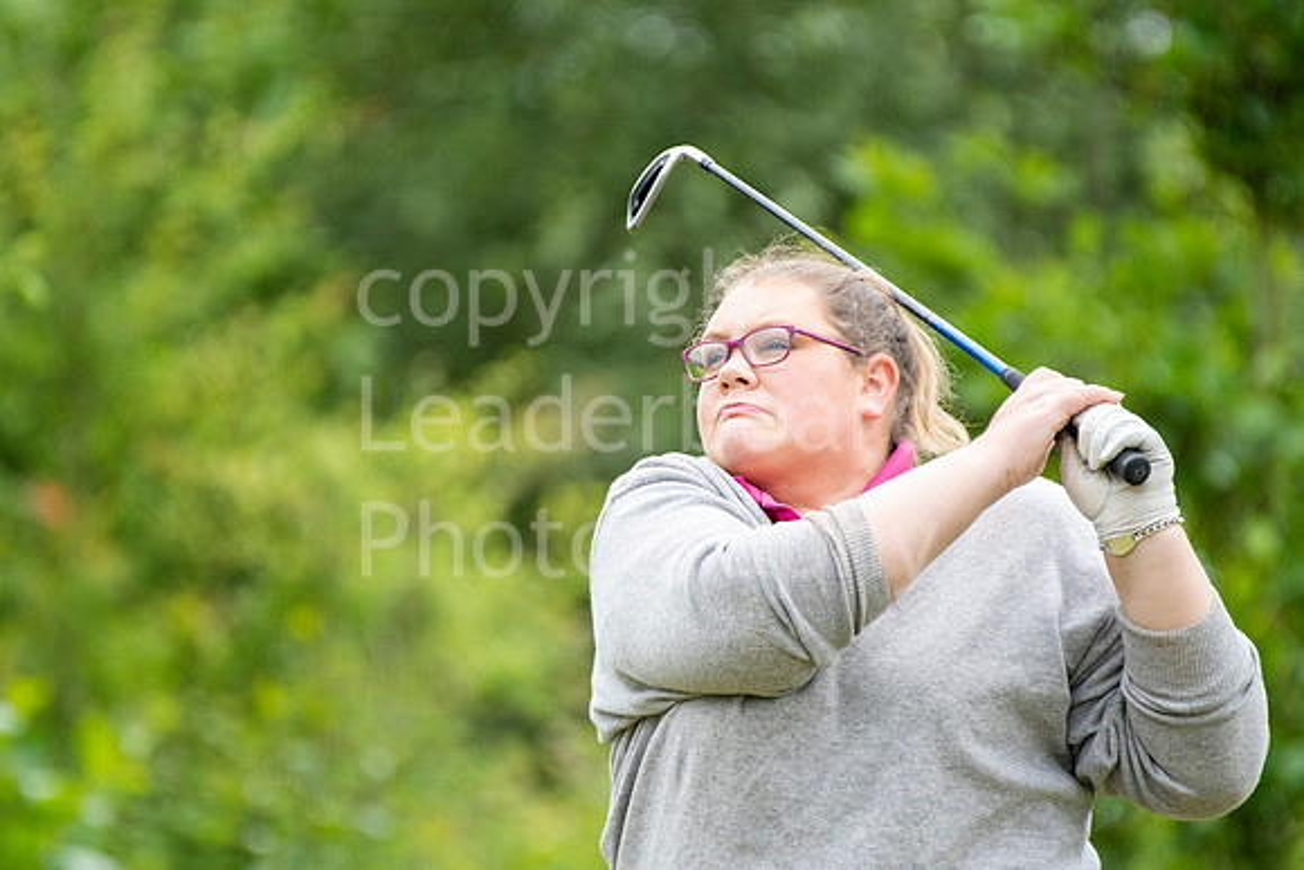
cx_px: 652
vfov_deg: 1.8
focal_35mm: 750
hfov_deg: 2.7
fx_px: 27172
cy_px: 435
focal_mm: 500
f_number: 5.6
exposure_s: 1/1000
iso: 1600
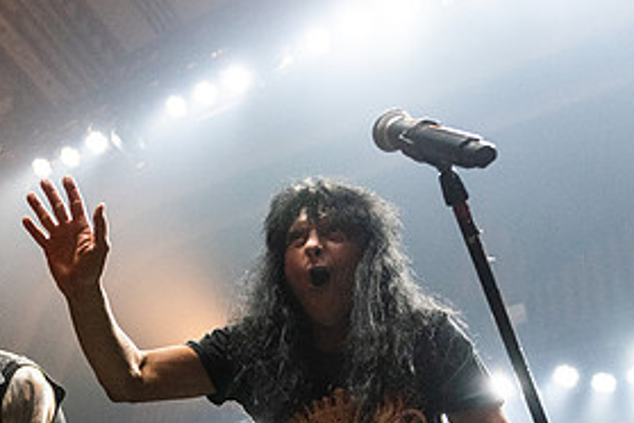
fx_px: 951
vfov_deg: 24.7
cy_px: 327
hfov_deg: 35.4
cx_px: 108
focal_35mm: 54
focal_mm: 24
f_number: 3.2
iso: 2500
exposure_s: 1/640
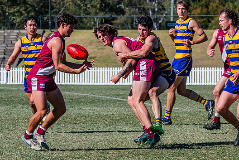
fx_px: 2658
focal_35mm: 400
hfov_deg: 5.1
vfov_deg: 3.4
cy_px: 87
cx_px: 81
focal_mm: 250
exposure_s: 1/1600
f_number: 11
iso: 800
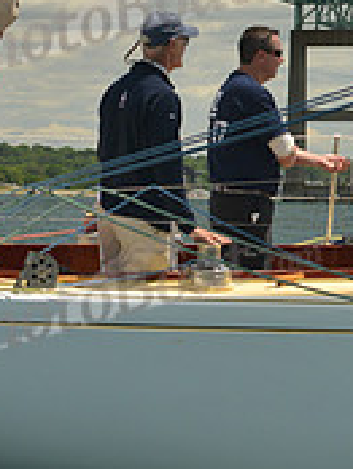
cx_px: 462
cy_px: 116
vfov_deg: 8.8
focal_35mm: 224
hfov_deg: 6.6
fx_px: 3038
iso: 400
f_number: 5.6
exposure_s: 1/1000
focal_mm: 70
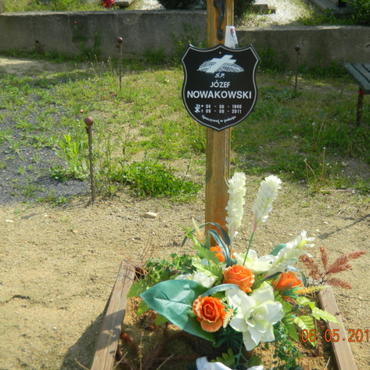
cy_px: 187
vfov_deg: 31.1
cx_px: 205
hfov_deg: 31.1
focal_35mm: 55
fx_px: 665
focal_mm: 8.3
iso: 80
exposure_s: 1/357
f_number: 4.1
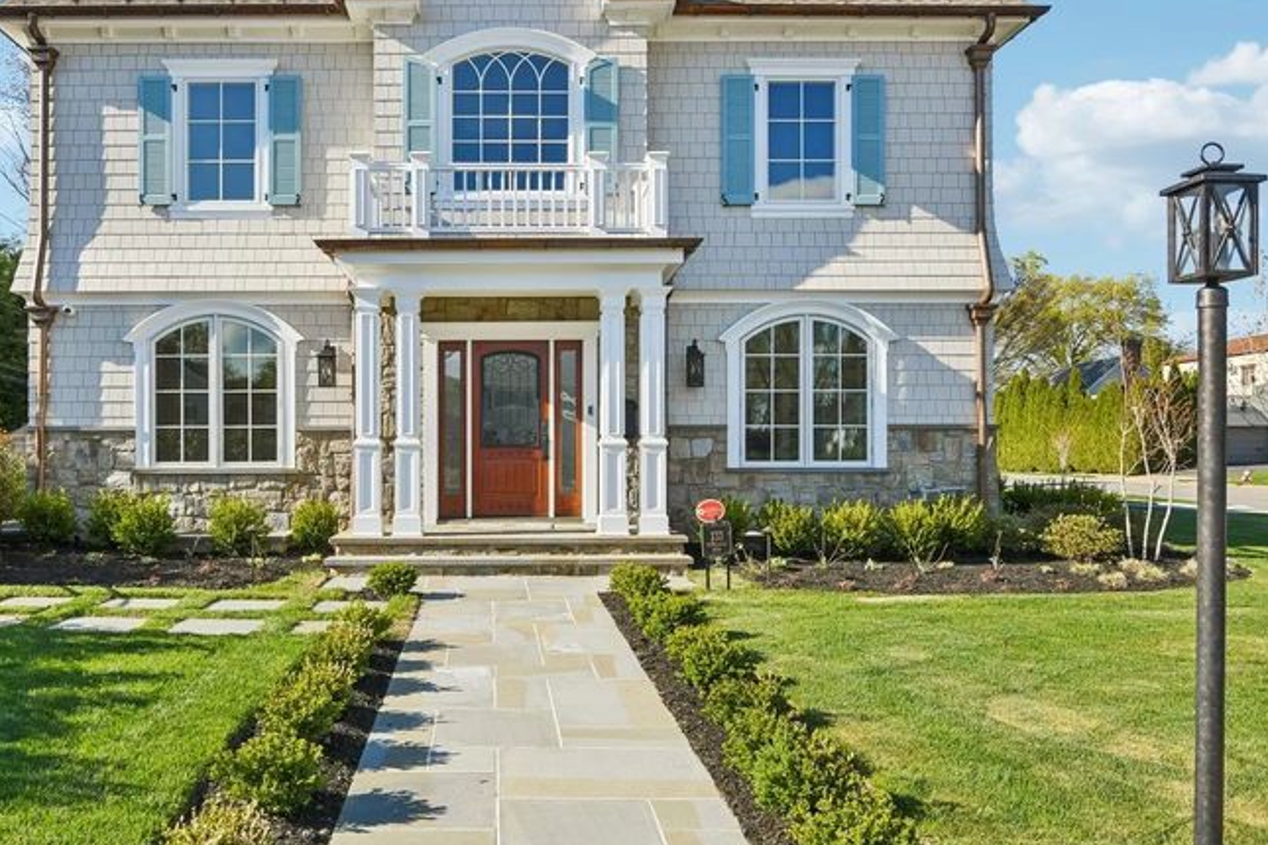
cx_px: 562
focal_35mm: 27
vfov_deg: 47.9
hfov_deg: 67.2
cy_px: 435
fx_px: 951
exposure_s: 1/200
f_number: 9
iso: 160
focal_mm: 17
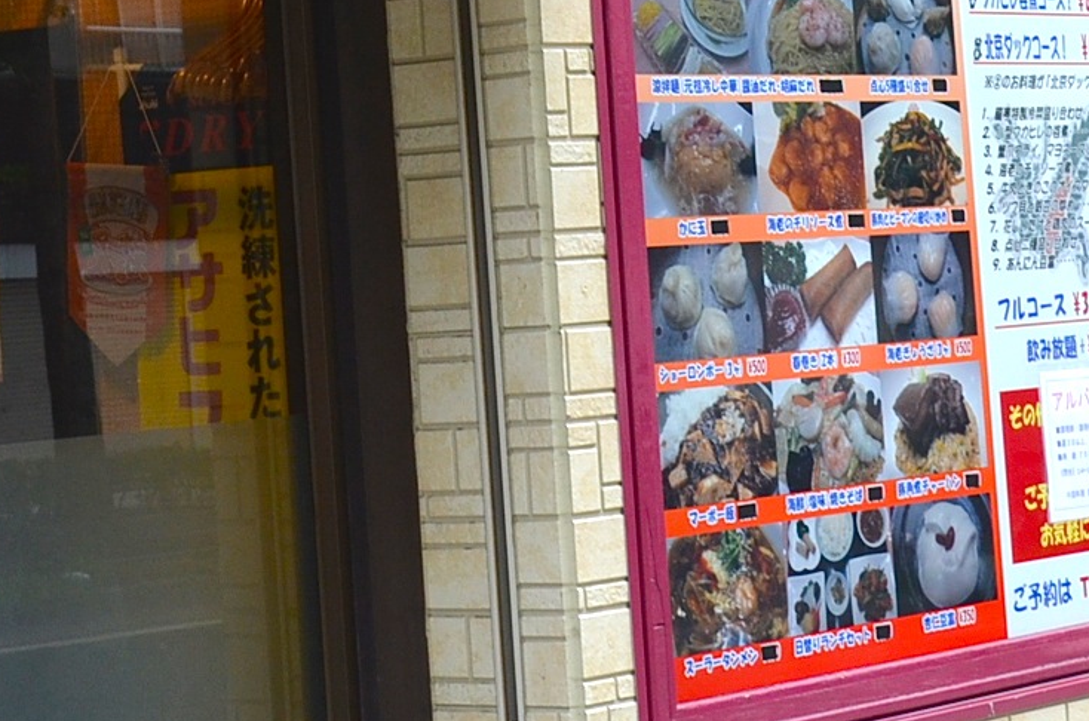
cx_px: 242
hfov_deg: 15.6
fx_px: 3954
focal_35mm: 131
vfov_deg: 10.1
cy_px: -316
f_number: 5.6
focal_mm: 26
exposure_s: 1/125
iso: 360
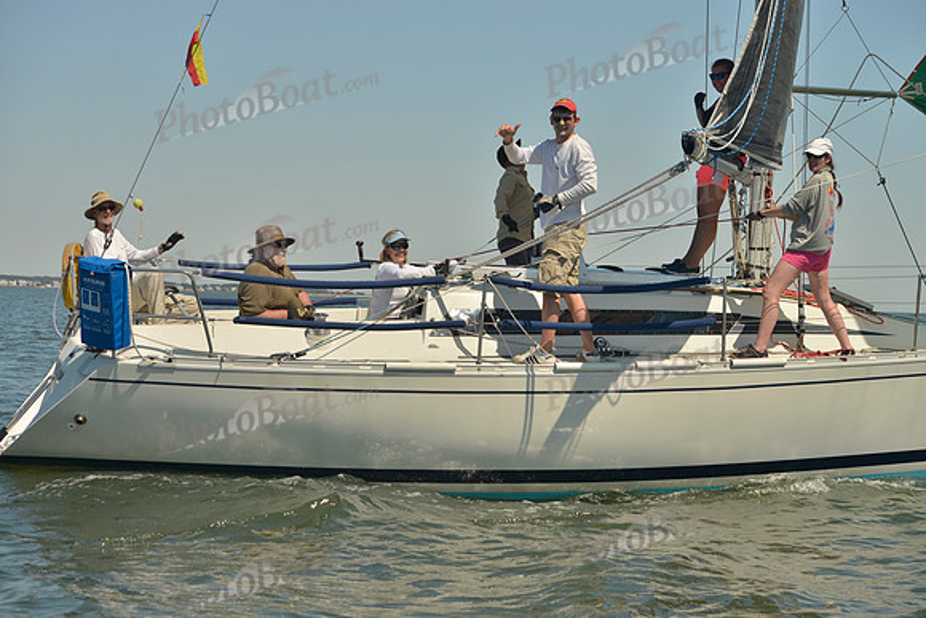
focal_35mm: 70
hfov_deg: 28.8
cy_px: 309
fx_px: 1801
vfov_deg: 19.5
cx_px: 463
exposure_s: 1/800
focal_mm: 70
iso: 200
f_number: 7.1
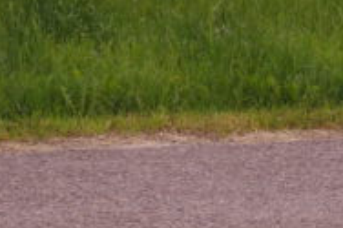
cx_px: 155
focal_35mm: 283
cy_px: -386
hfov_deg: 7.3
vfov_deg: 4.7
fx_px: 2694
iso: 100
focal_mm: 35
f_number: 5.6
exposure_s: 1/200
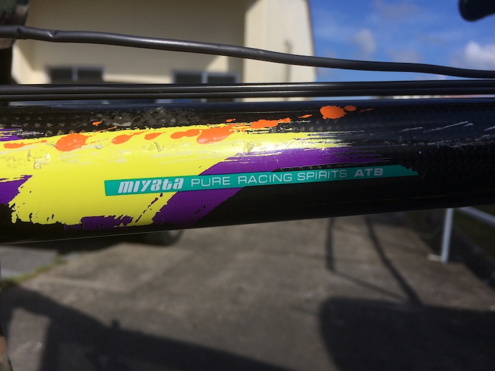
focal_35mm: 29
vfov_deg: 48.2
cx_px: 248
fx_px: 415
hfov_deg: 61.7
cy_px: 186
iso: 32
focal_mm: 4.15
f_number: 2.2
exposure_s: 1/3165
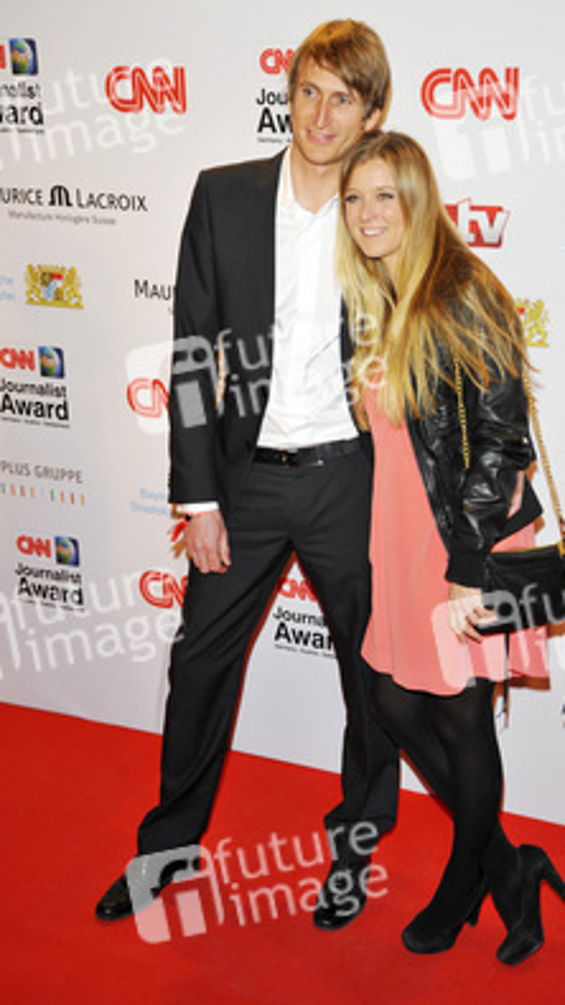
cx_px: 332
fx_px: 1412
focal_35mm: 53
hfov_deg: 22.6
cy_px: 501
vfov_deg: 39.2
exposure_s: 1/250
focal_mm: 50
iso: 800
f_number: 6.3
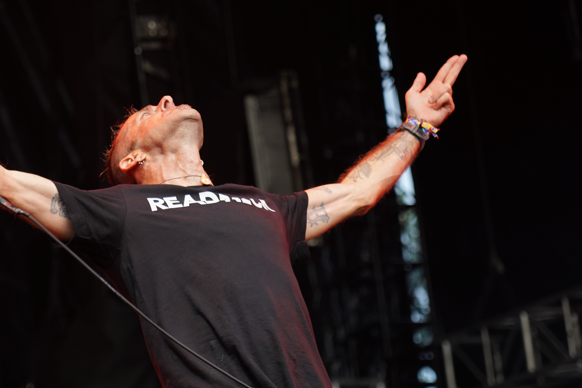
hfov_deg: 12.4
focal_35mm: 165
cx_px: 166
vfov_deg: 8.3
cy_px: 181
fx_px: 2667
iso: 320
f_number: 4
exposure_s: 1/125
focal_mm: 105
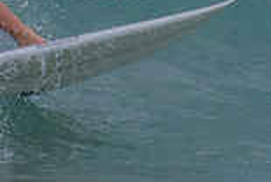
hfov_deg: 0.5
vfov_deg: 0.3
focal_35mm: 4037
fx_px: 30448
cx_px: 139
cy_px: -128
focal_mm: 800
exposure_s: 1/2000
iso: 560
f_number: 11
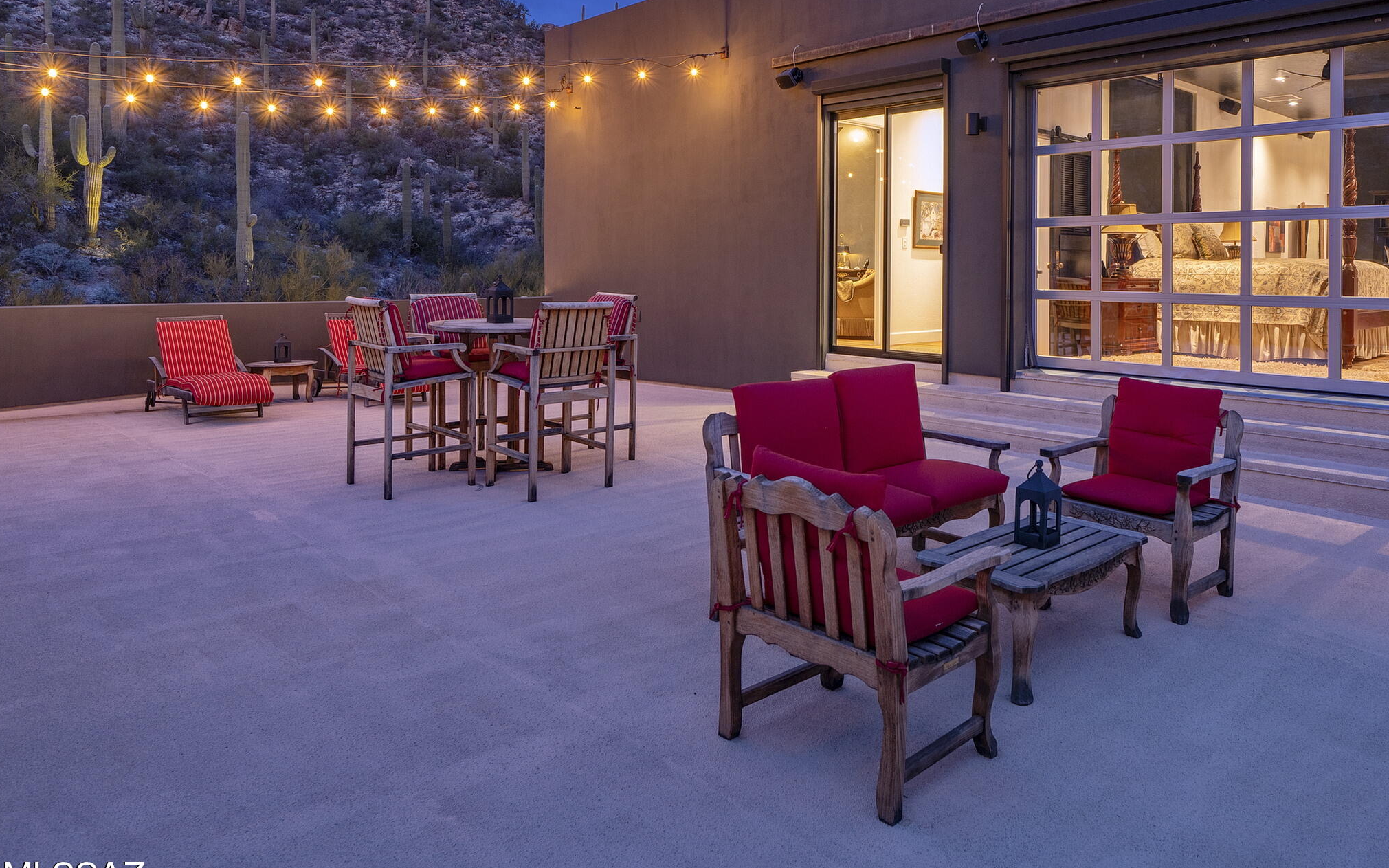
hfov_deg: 73.8
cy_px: 293
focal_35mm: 24
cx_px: 845
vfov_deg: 50.2
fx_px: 908
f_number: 8
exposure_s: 8
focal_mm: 17
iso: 200
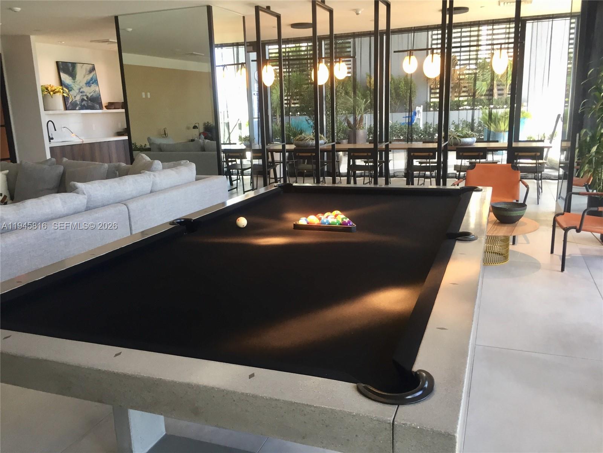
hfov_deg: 61.7
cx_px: 302
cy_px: 226
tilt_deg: -12.0
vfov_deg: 48.2
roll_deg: +0.4
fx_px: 505
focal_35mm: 29
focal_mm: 4.15
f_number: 2.2
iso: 64
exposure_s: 1/30
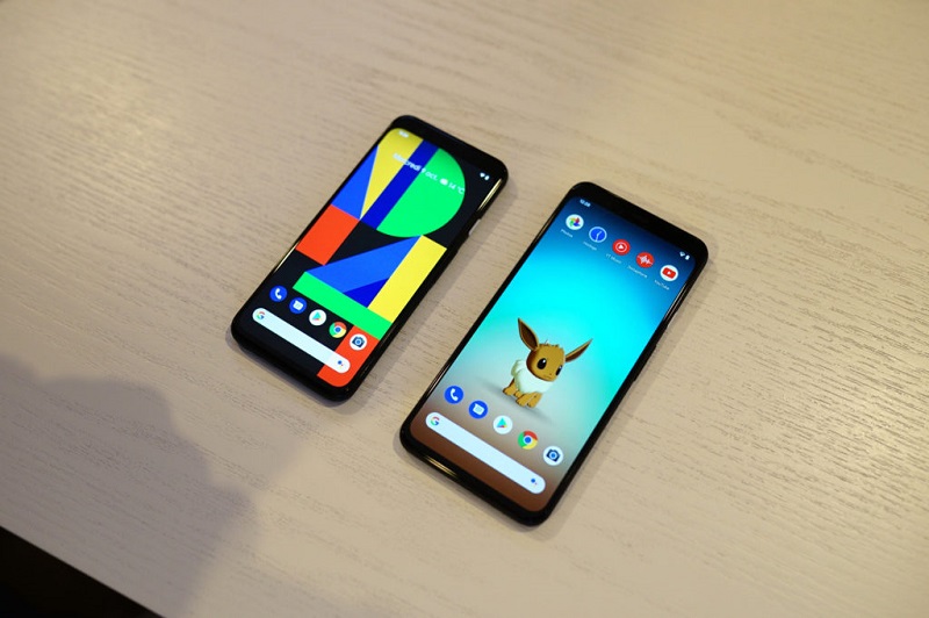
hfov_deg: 54.5
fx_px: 902
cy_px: 309
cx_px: 464
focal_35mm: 35
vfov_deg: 37.8
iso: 640
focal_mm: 35
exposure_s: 1/60
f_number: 2.5
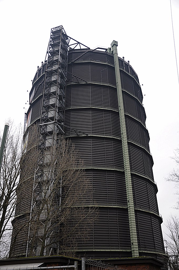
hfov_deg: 39.9
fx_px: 247
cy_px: 135
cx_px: 90
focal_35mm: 33
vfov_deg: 57.3
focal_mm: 22
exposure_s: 1/400
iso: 400
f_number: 3.8
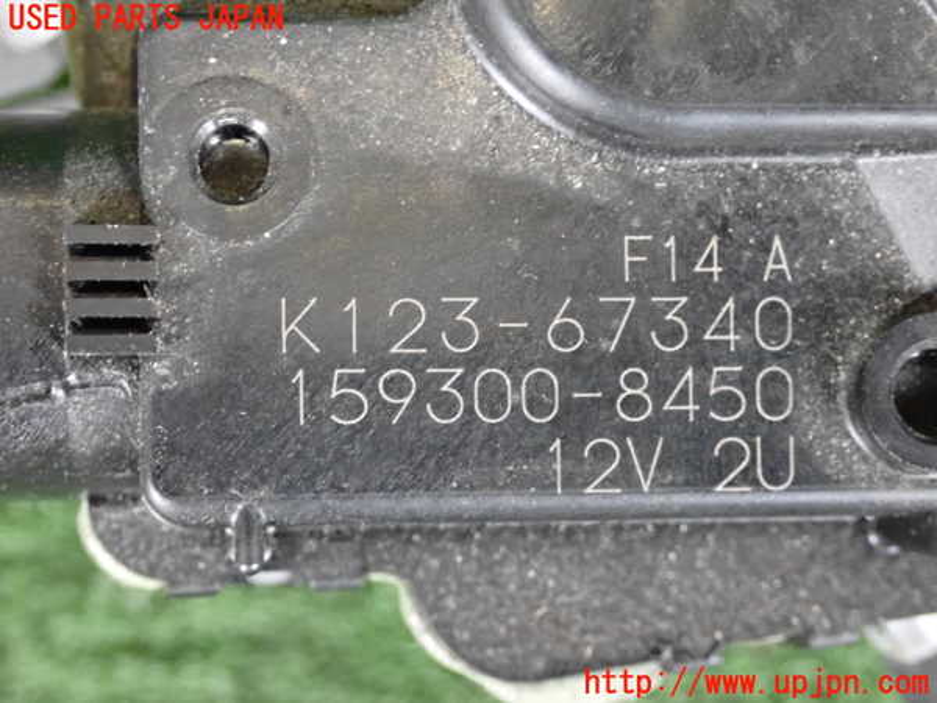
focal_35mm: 67
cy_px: 352
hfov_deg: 29.0
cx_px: 468
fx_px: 1814
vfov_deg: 21.9
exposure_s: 1/160
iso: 3200
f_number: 3.8
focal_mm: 11.88
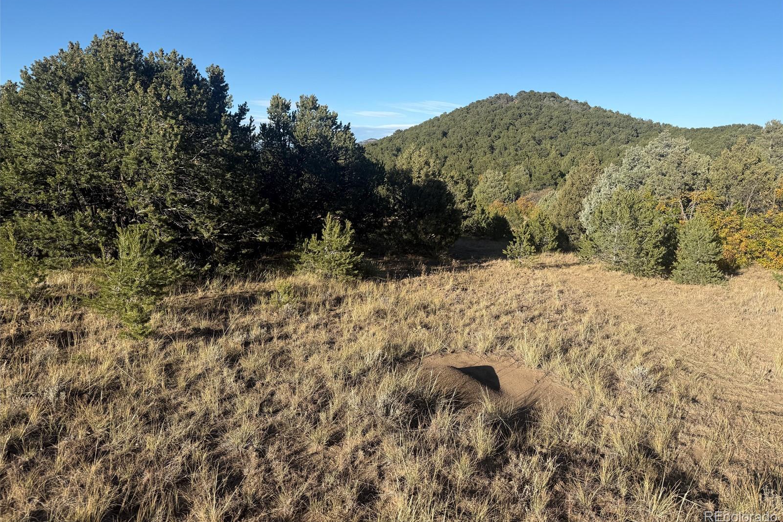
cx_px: 392
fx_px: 544
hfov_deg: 71.5
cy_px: 233
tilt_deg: -7.7
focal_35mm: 25
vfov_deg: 51.2
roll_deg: -1.3
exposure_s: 1/3279
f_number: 1.78
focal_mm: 6.76
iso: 80
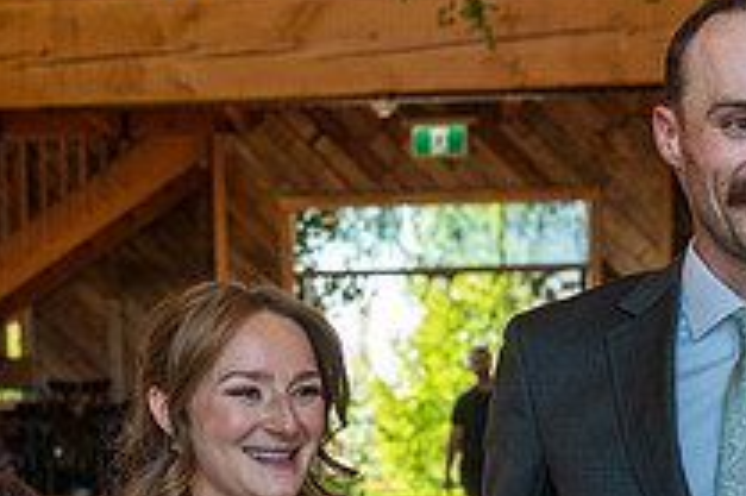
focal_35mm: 111
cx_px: 218
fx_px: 2298
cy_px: 641
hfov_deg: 18.4
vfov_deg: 12.0
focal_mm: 40
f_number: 4
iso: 400
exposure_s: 1/320
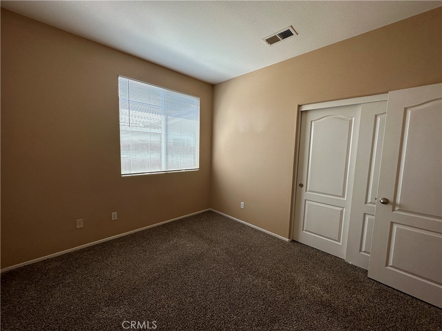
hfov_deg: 102.1
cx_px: 221
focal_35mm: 14
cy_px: 166
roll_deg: -0.9
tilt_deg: -4.7
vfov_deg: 85.7
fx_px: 179
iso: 40
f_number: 2.2
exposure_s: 1/113
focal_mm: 2.22
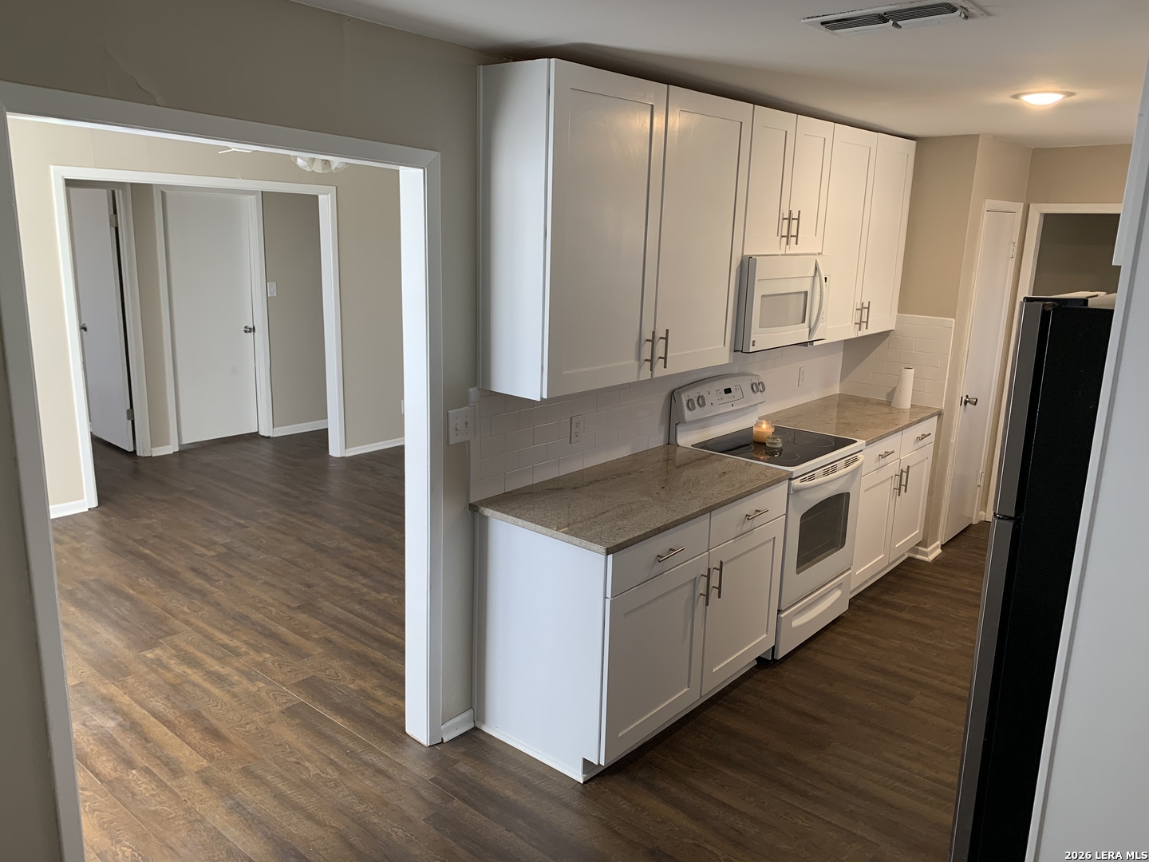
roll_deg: -1.6
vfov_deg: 53.1
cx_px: 574
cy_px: 431
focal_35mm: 26
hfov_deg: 67.3
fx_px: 863
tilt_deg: -12.8
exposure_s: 1/60
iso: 64
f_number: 1.8
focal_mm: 4.25
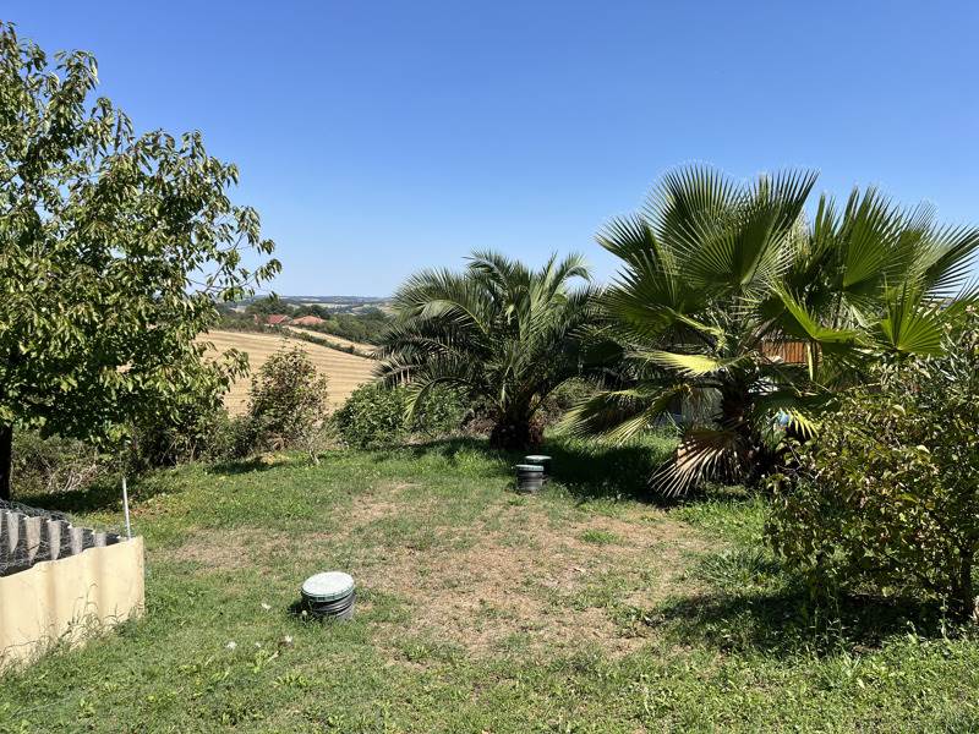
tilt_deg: -4.9
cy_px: 367
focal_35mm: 26
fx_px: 735
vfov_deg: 53.1
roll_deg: -0.4
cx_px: 490
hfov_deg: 67.3
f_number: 1.6
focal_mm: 5.1
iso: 50
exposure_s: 1/2967
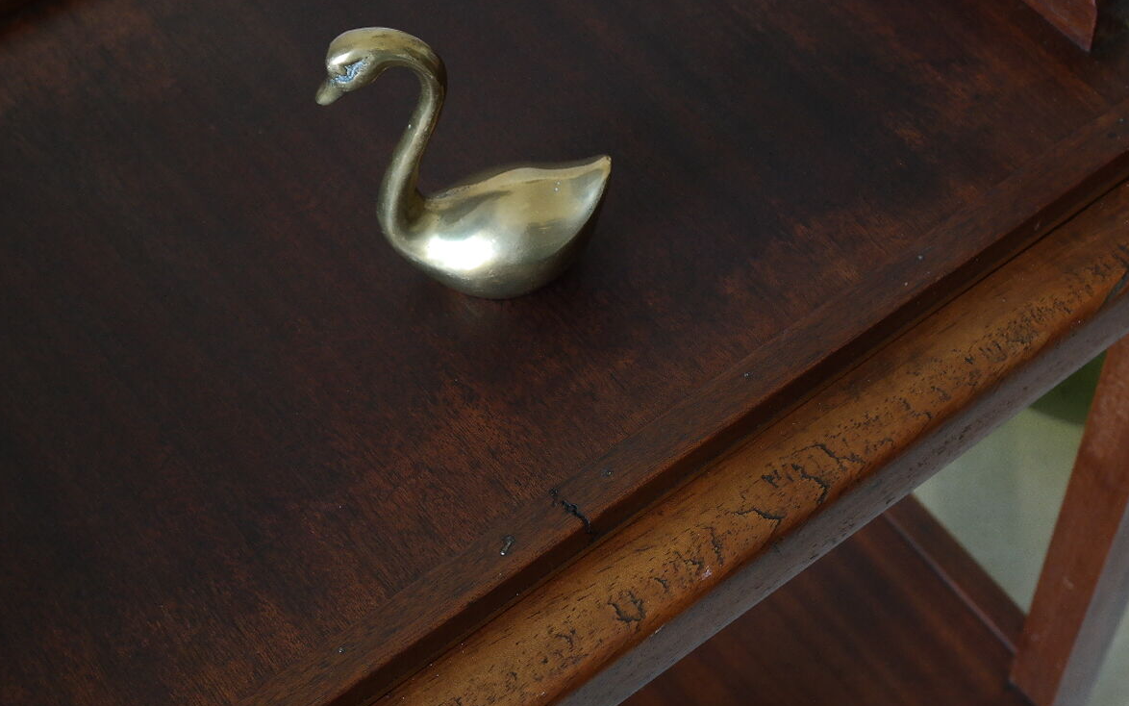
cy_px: 388
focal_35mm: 60
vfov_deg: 21.6
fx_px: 1846
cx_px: 669
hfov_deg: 33.9
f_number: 5.6
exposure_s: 1/25
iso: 800
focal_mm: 26
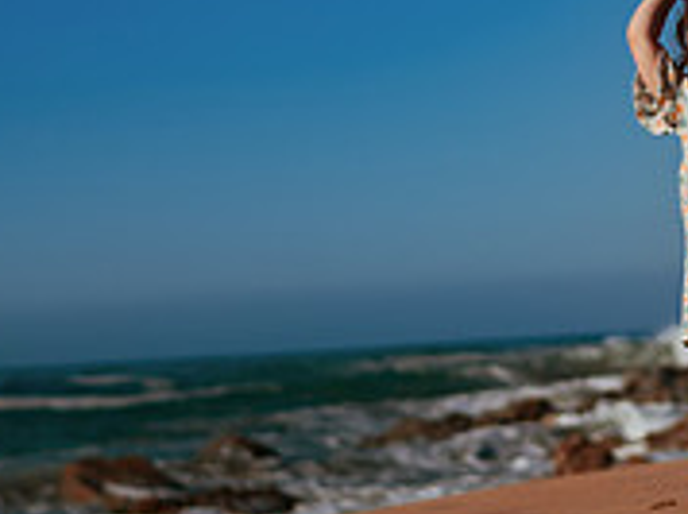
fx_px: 3612
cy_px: -41
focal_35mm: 182
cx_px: 1032
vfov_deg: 8.1
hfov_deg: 10.5
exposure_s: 1/8000
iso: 50
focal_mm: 58
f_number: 3.2
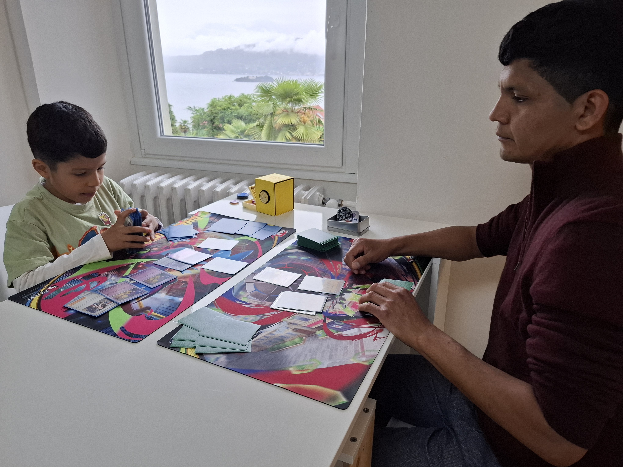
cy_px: 234
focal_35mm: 23
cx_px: 312
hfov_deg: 73.9
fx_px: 414
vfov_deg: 58.9
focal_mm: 5.54
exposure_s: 1/100
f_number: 1.8
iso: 160
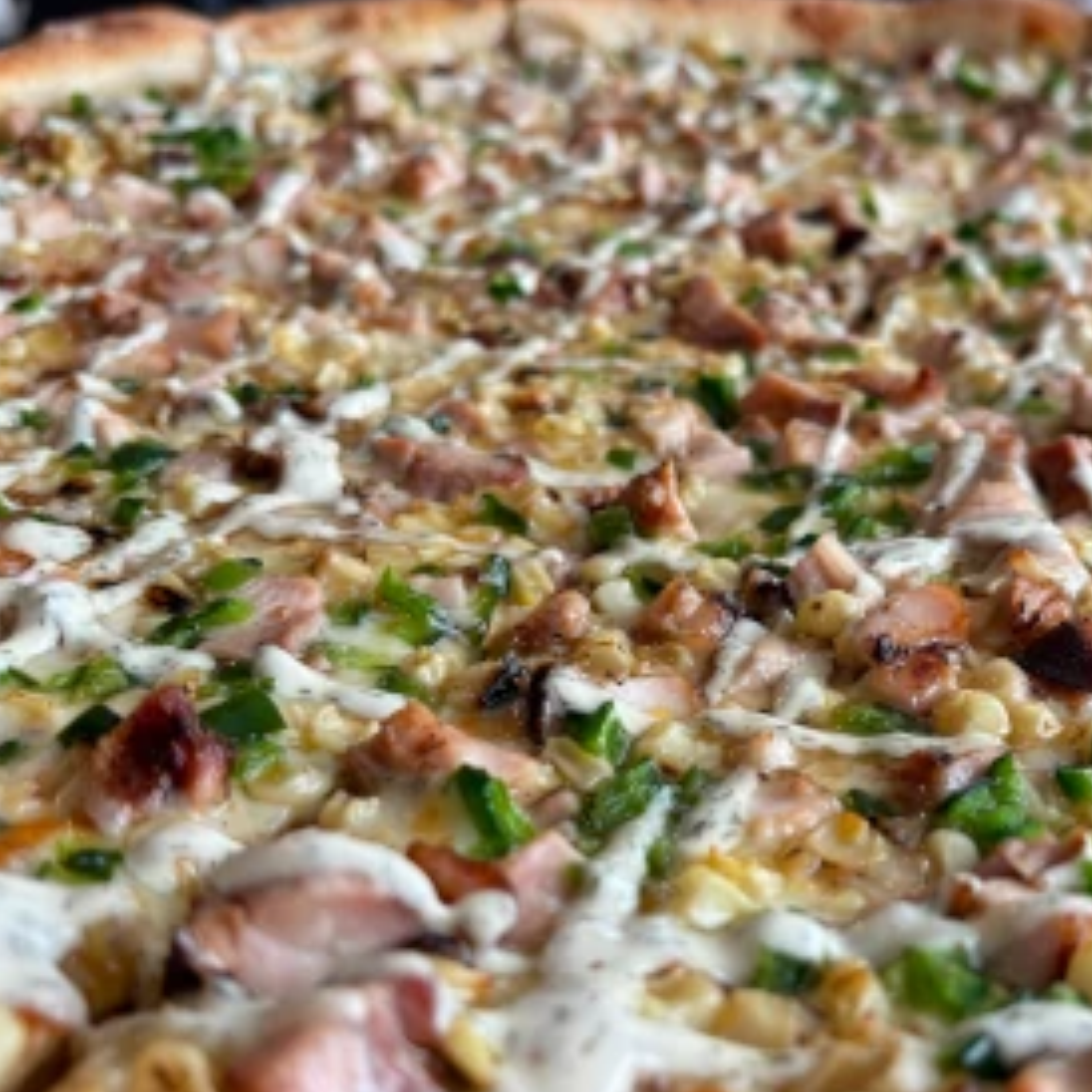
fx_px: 1535
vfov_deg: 39.1
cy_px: 622
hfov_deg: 38.8
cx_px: 709
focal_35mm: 43
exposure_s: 1/63
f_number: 1.6
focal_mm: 5.96
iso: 64
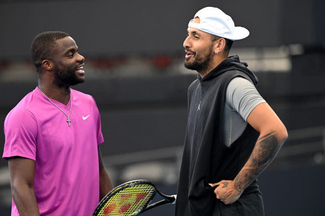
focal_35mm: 400
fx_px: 3611
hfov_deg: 5.2
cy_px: 108
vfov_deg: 3.4
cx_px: 162
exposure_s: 1/1600
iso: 2000
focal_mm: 400
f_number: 4
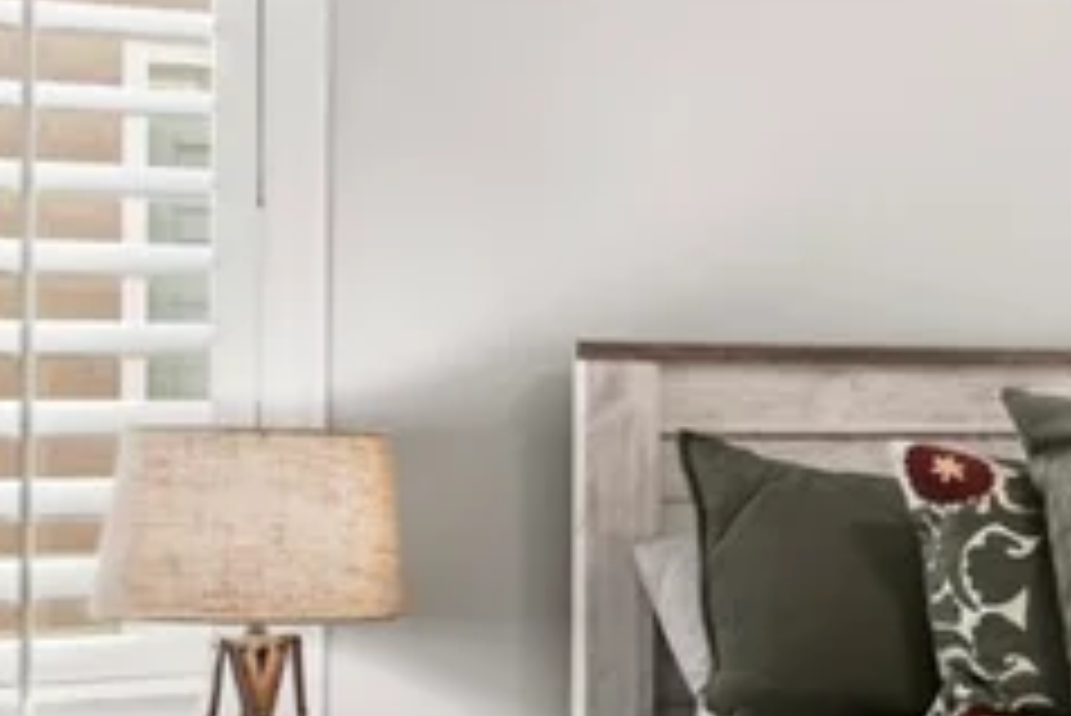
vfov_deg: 18.7
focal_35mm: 73
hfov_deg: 23.1
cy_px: 426
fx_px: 2173
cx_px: 1552
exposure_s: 1/6
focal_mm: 17
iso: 400
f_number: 8
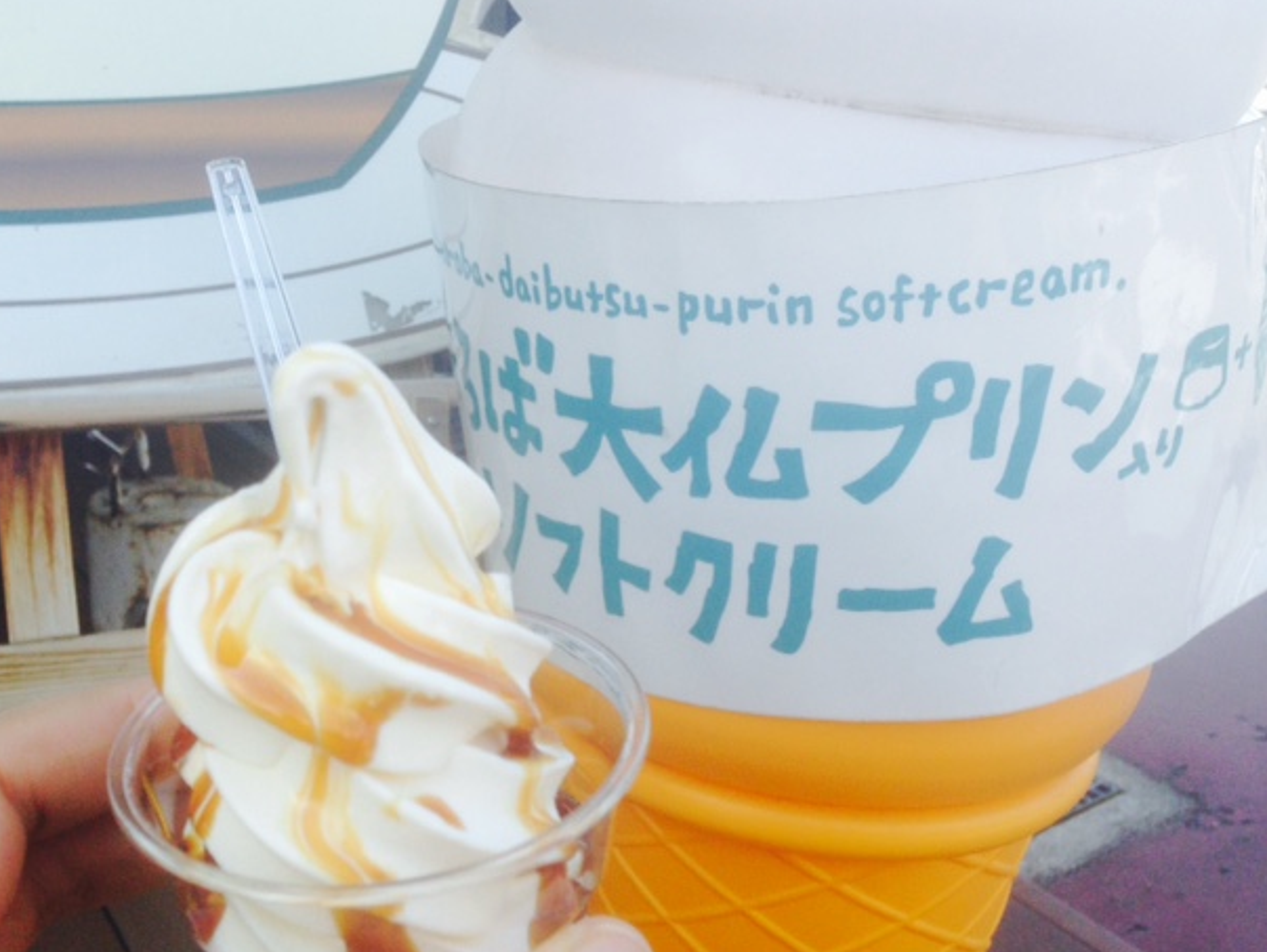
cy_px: 456
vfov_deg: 40.7
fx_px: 1282
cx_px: 599
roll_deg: -1.7
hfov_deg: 52.6
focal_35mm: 35
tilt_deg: -20.0
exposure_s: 1/542
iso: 50
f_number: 2.4
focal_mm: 4.12
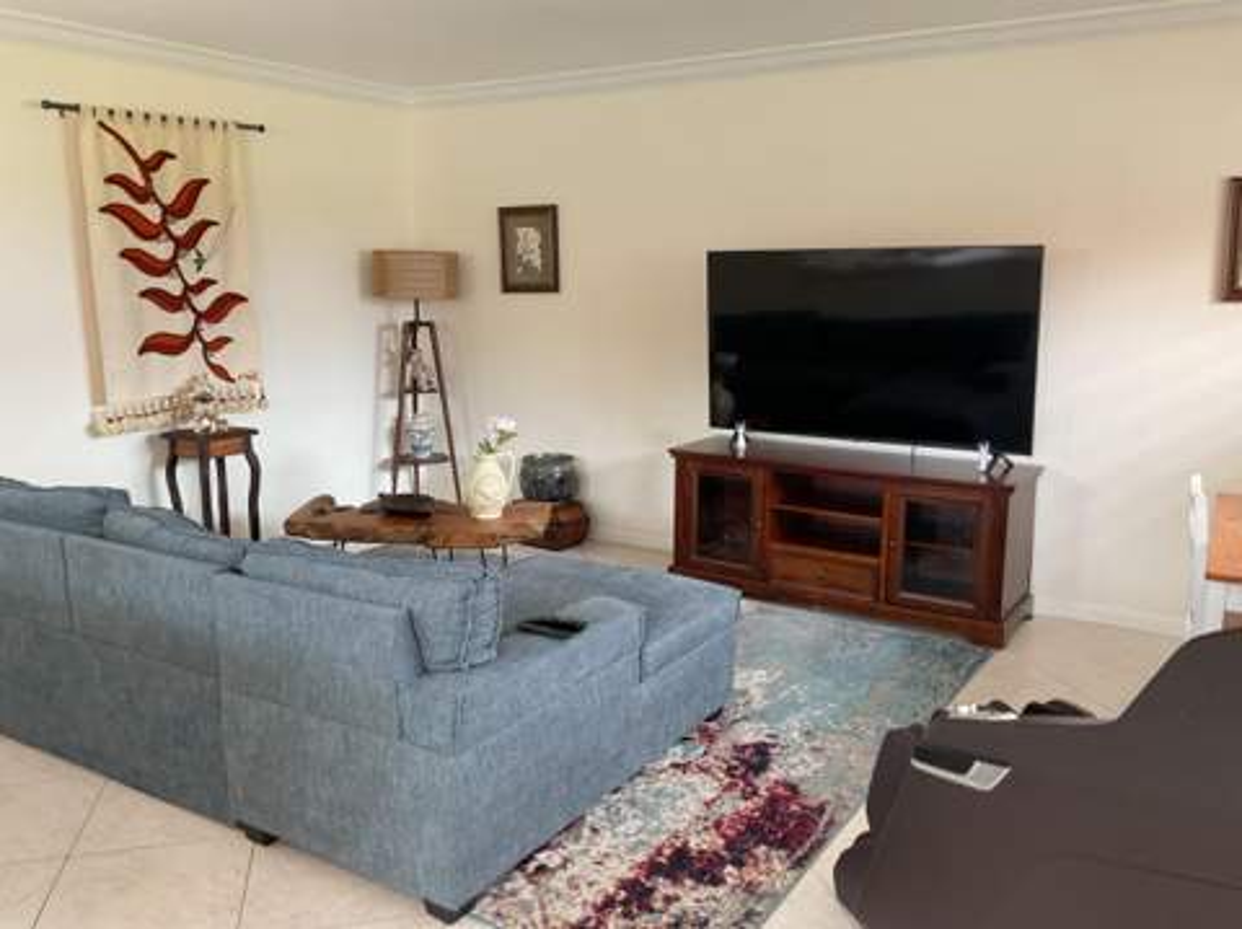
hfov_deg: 61.7
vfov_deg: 48.2
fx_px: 1039
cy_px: 464
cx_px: 621
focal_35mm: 29
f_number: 1.8
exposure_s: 1/60
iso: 64
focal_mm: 3
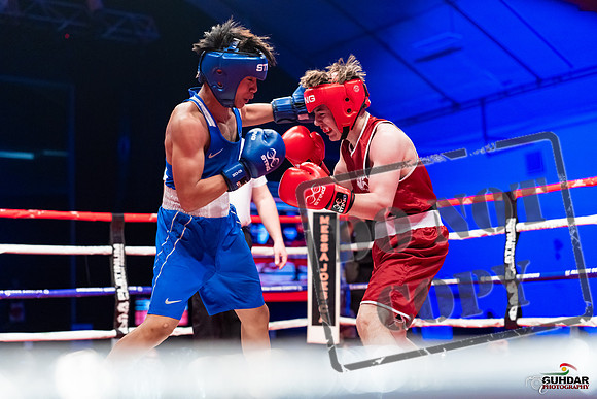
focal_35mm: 57
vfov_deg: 23.8
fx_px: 945
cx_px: 298
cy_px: 200
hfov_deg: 35.0
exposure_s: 1/1000
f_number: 2.5
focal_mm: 57
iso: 3200
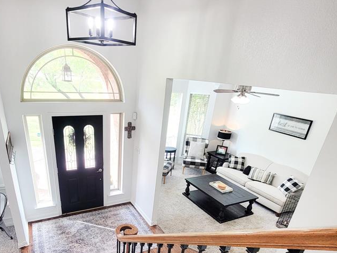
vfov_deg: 61.3
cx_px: 138
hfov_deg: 78.3
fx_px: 204
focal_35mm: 21
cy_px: 175
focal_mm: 2.2
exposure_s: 1/902
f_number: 2.2
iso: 50
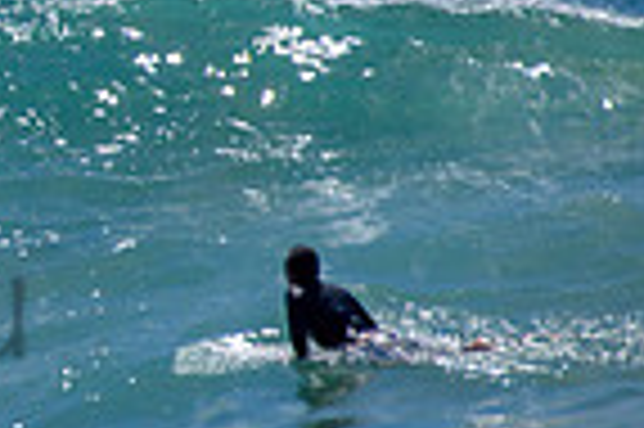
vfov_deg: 0.6
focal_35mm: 2484
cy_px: 58
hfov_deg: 0.8
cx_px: -545
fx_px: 44385
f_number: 5.6
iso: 80
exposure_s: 1/2000
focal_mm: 500
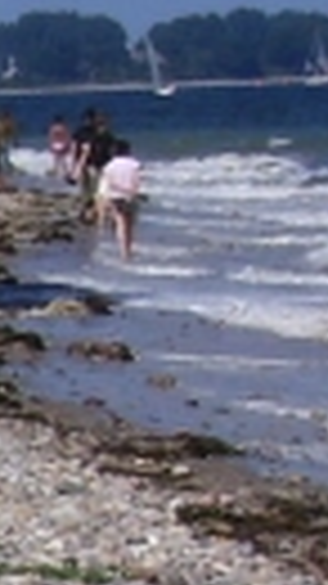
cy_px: 853
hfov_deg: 2.0
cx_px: -1074
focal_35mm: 598
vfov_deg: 3.6
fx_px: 9258
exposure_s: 1/350
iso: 80
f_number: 8
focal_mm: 16.8
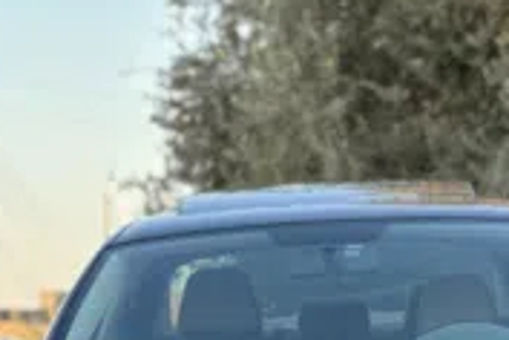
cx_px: 342
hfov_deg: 11.3
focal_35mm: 181
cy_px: 366
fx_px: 2559
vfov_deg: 7.5
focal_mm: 9
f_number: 2.8
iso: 80
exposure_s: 1/121
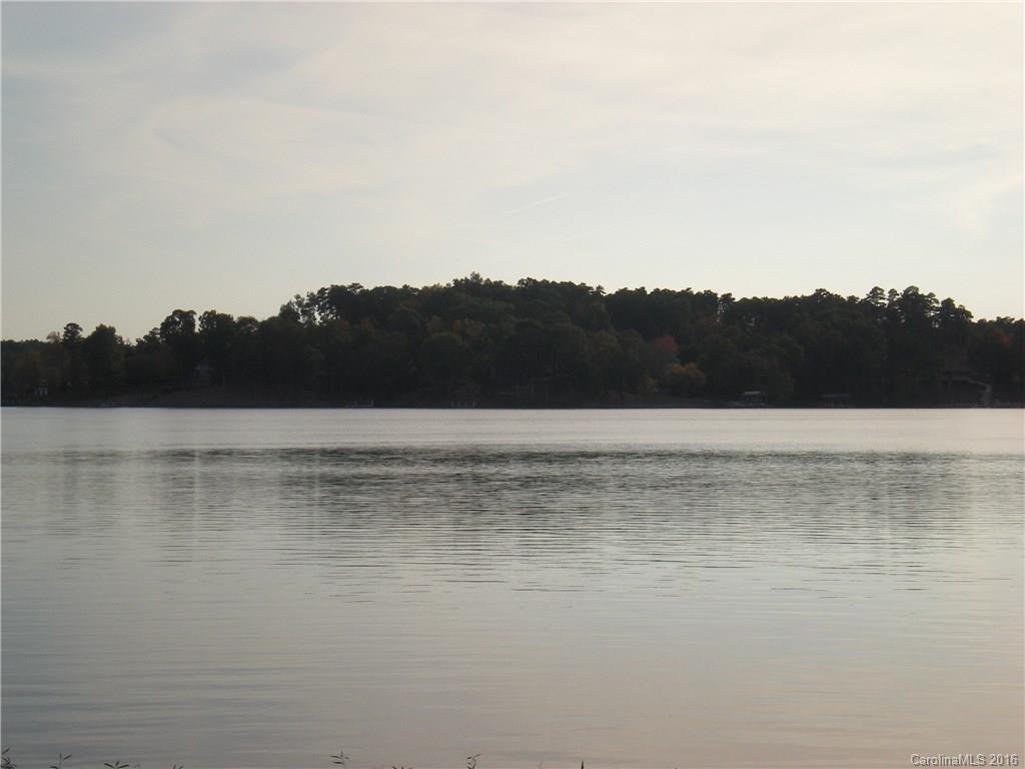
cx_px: 512
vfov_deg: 19.9
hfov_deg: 26.3
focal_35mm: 74
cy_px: 384
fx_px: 2191
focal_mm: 12.3
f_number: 6.5
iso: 89
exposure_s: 1/587
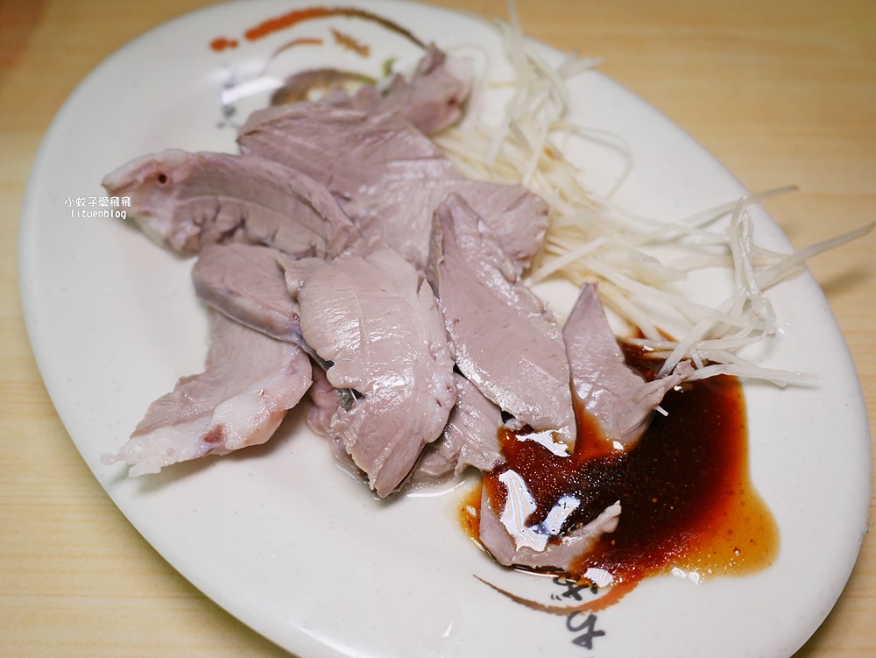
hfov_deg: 63.4
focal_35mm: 28
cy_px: 329
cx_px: 438
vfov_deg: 49.8
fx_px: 709
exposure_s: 1/80
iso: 200
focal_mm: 14
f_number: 2.5
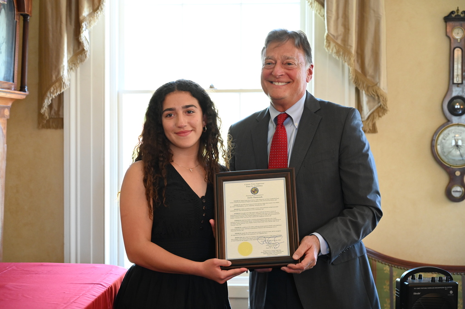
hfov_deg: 31.0
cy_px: 154
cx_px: 232
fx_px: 839
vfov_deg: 20.9
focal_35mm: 65
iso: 3200
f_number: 4
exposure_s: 1/125
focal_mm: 65
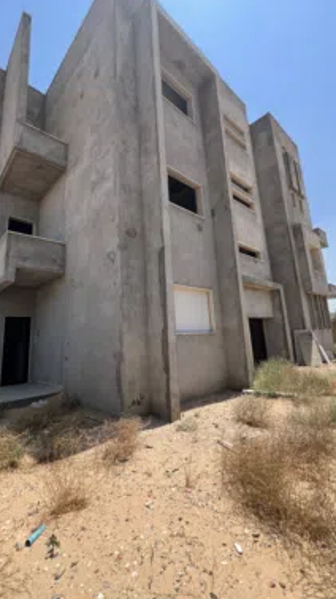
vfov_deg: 103.0
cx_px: 151
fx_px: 238
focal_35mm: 15
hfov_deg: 70.2
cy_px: 285
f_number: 1.8
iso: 32
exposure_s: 1/867
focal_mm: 1.57
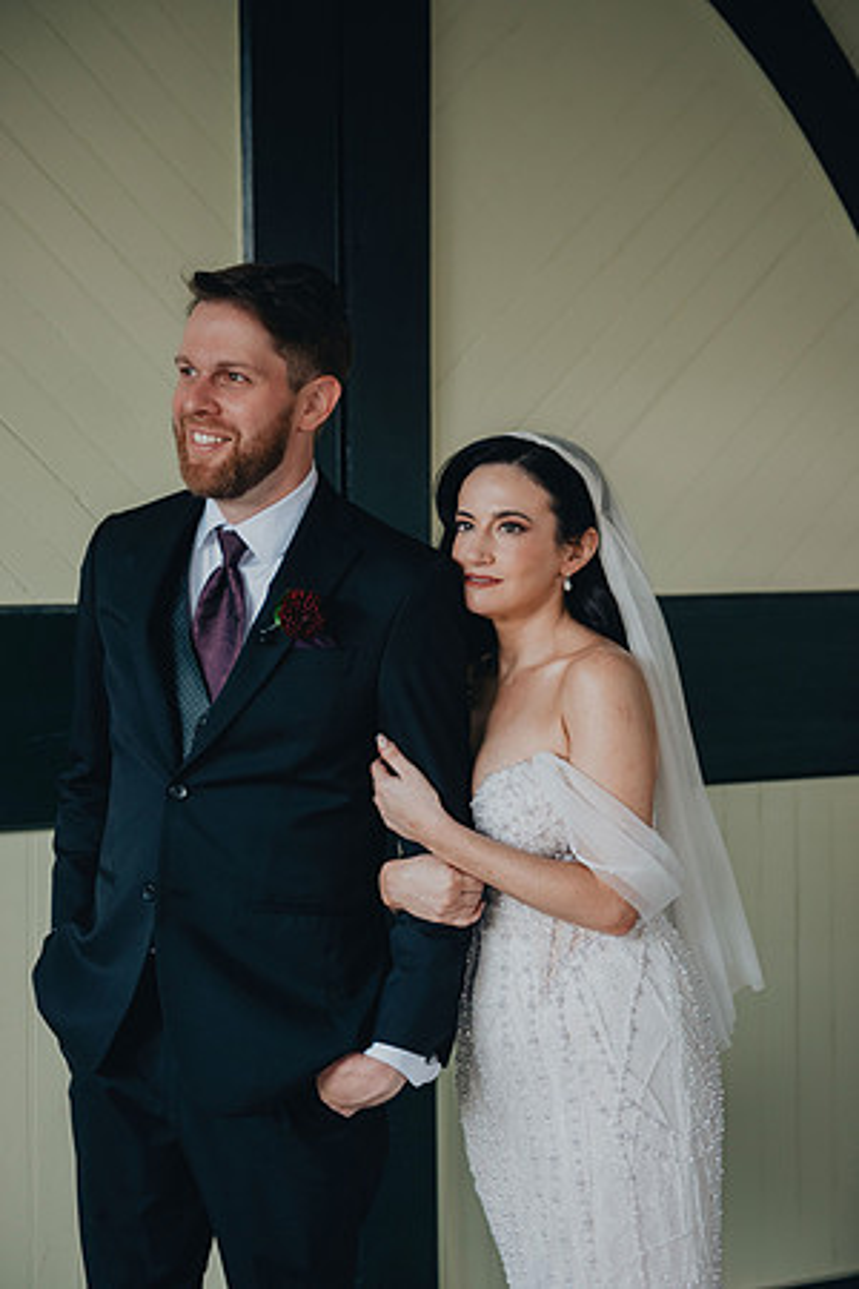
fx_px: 1968
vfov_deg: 36.2
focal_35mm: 55
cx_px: 430
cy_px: 644
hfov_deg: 24.6
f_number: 2.8
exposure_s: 1/250
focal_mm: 55
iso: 400
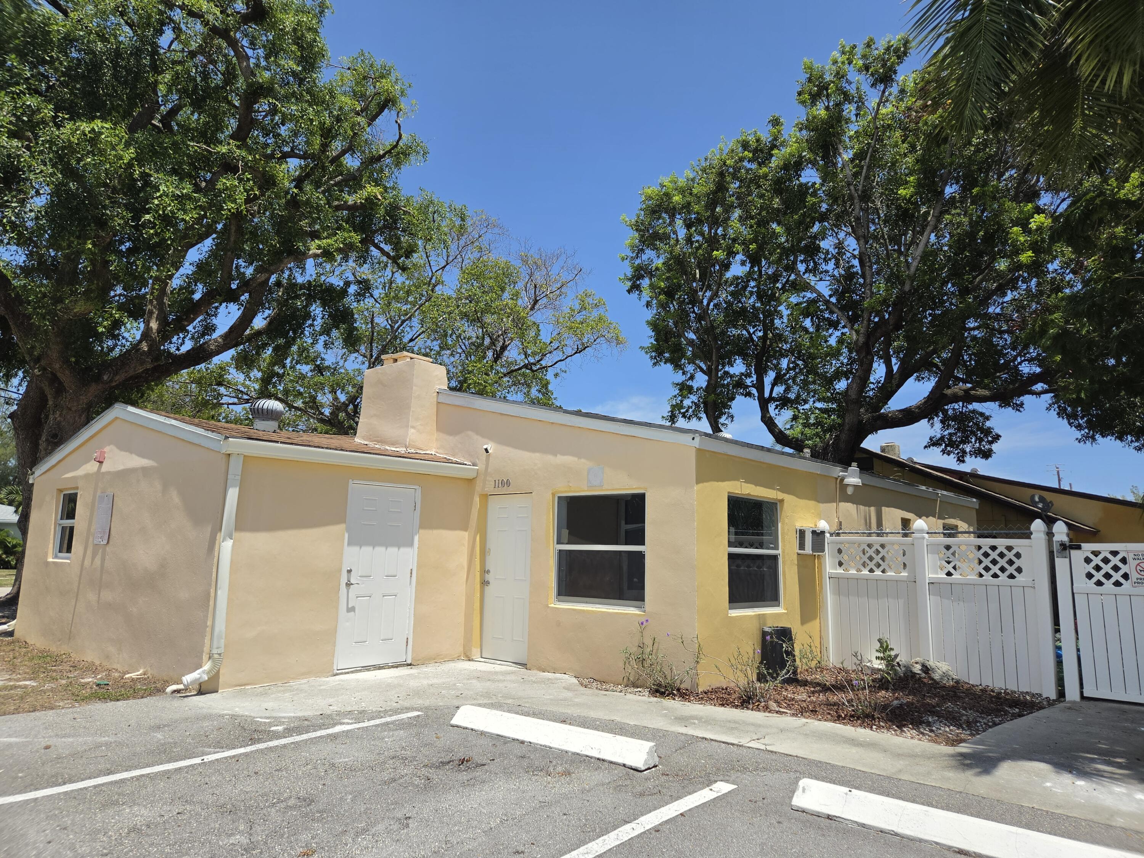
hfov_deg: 73.9
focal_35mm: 23
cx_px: 572
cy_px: 429
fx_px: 760
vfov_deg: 58.9
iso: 80
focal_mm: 5.4
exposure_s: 1/5002
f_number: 1.8
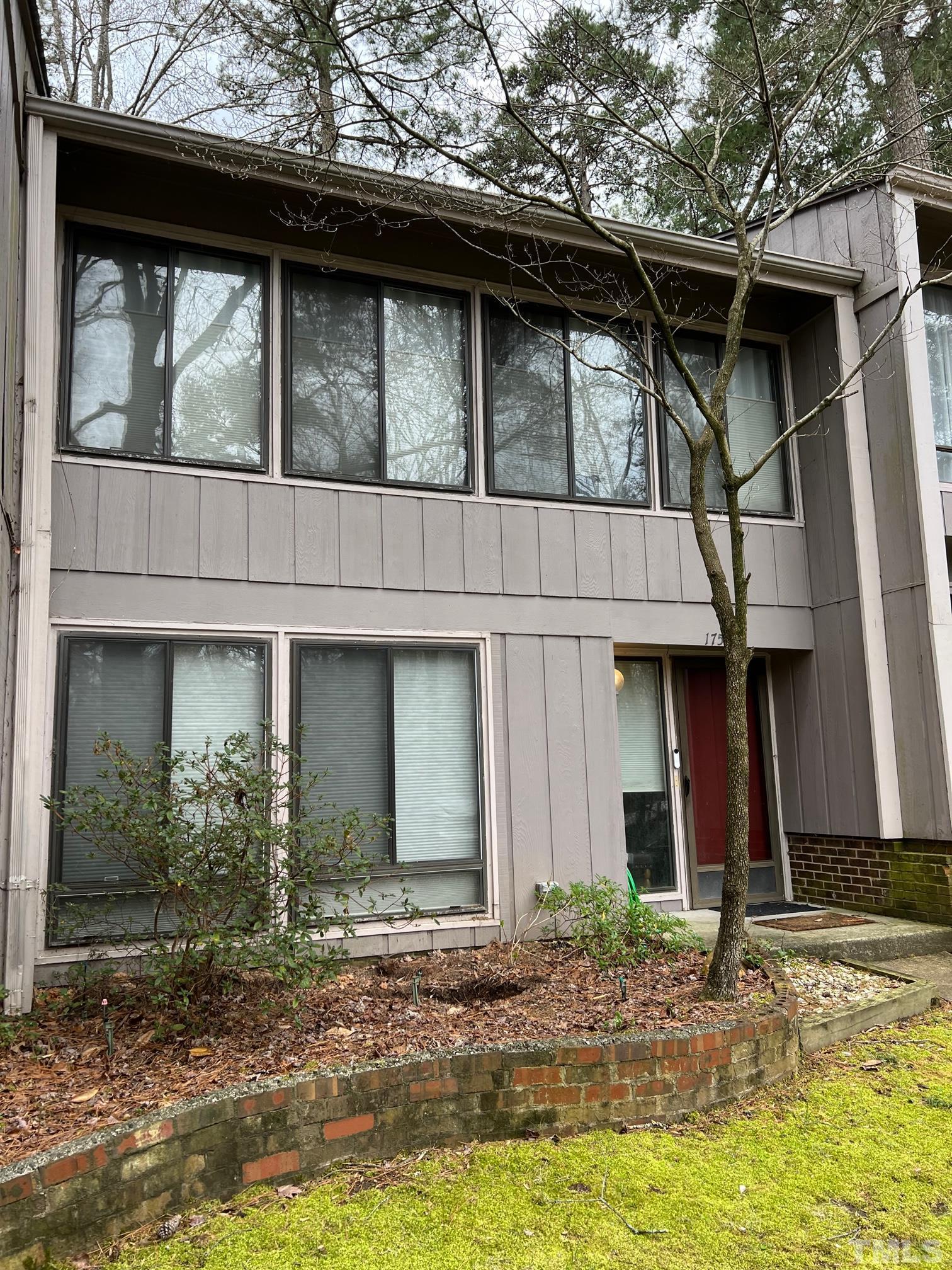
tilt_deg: +9.8
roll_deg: +1.2
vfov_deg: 67.3
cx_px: 476
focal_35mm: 26
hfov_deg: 53.1
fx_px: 953
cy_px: 635
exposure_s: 1/138
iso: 40
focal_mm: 5.7
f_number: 1.5
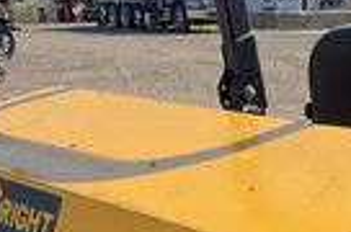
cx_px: 279
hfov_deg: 22.6
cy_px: 371
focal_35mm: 89
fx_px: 866
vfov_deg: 14.1
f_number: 1.8
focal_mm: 3
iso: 25
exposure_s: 1/749
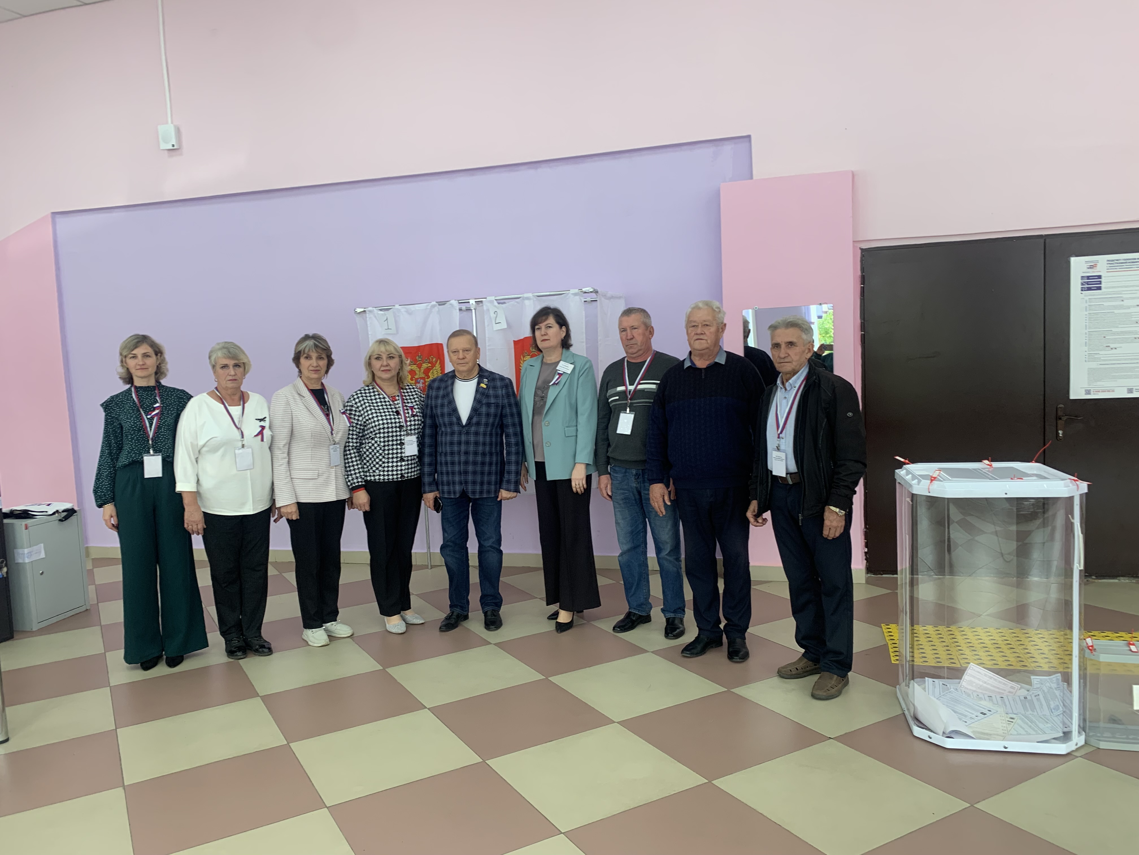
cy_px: 428
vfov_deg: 53.1
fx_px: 856
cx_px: 570
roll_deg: +2.8
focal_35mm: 26
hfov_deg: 67.3
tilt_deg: -6.4
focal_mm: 4.25
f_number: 1.8
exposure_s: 1/122
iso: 50
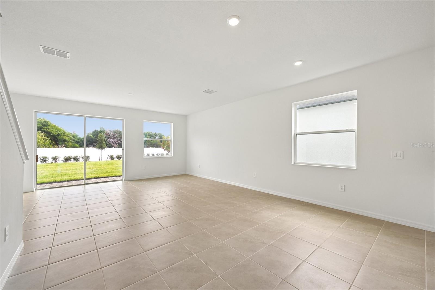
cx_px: 218
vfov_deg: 81.2
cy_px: 145
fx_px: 169
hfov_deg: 104.3
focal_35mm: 14
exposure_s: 1/250
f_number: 8
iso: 400
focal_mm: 14
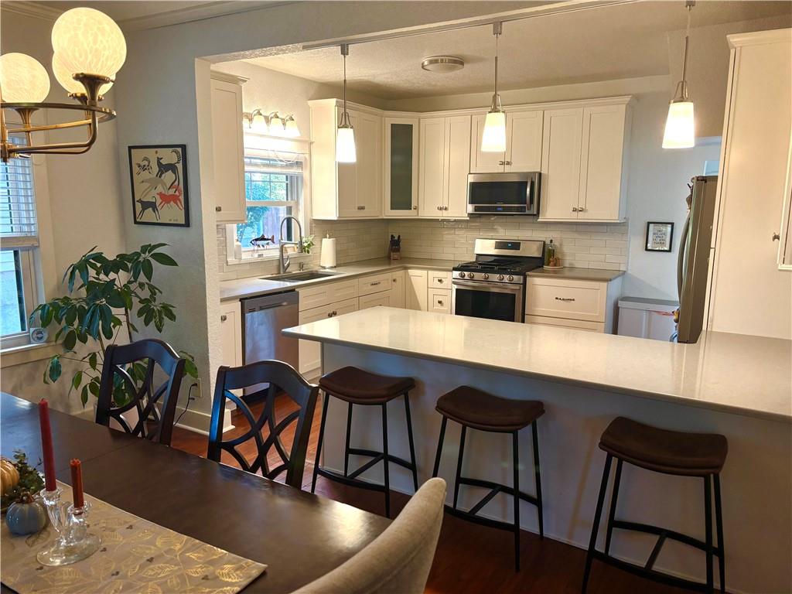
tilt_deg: -9.7
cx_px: 396
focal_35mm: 26
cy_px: 297
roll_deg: -0.1
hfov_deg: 67.3
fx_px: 595
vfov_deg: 53.1
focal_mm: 5.96
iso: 125
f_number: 1.6
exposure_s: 1/120
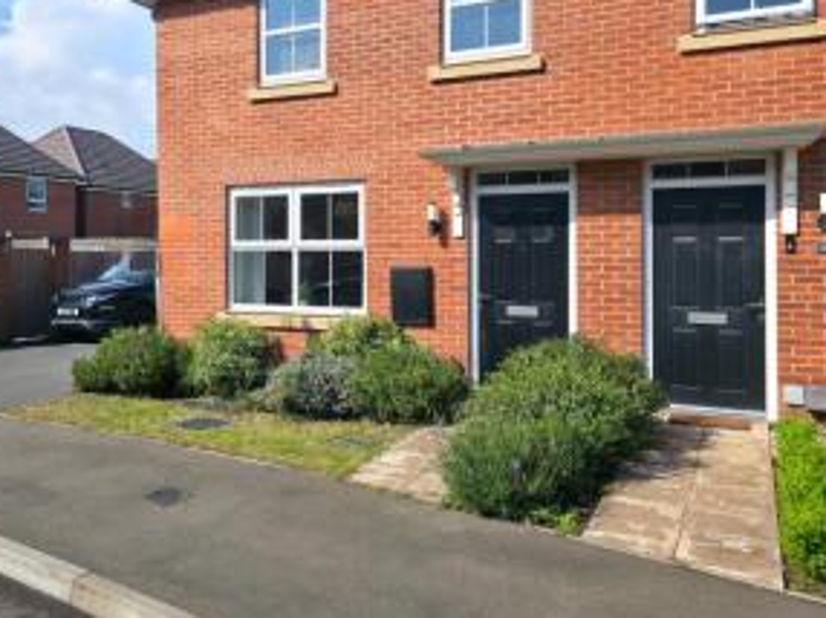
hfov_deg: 53.2
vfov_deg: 41.6
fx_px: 811
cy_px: 256
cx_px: 290
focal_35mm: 34
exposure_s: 1/5000
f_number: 1.7
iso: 50
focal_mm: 6.3
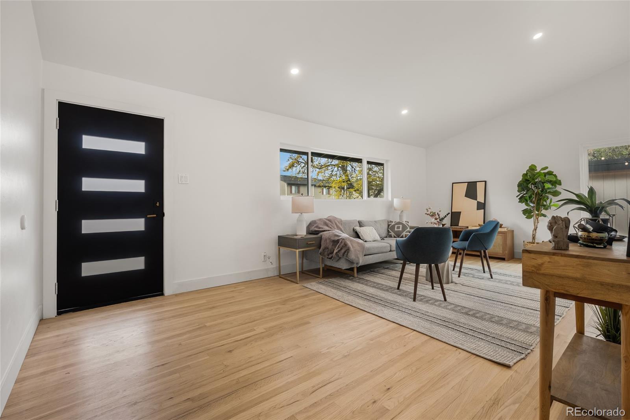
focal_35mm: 16
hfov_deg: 96.7
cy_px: 210
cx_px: 315
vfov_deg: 73.8
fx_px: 280
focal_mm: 16
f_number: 8
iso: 200
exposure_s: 1/1.25
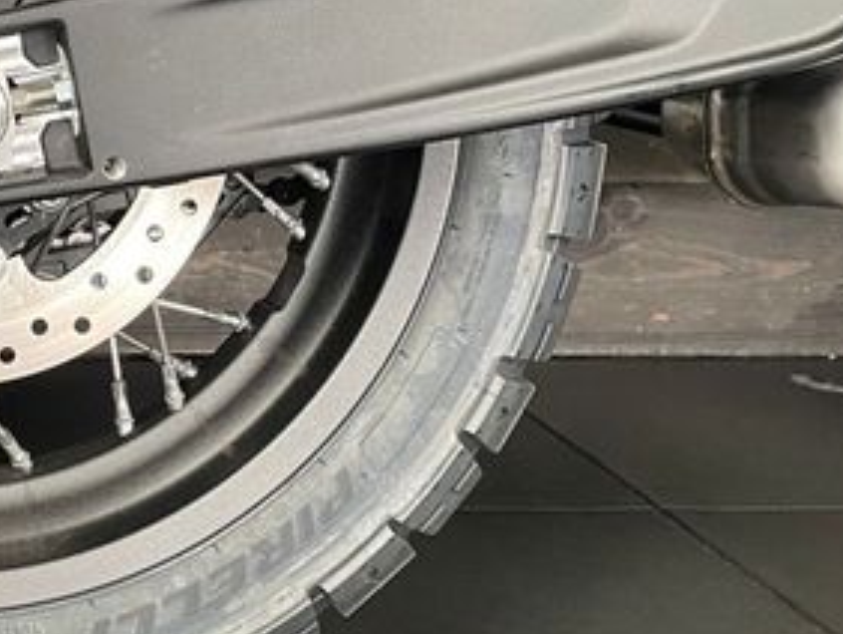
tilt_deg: -3.3
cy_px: 84
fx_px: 1438
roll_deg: +0.4
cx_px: -69
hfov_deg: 29.6
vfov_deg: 24.3
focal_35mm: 59
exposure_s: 1/50
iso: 400
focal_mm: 4.2
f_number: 1.6
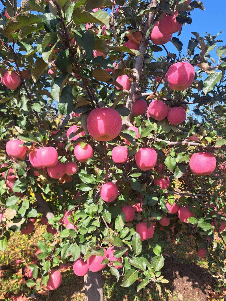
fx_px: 209
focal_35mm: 24
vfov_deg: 71.6
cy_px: 150
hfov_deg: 56.8
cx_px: 113
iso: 50
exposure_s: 1/507
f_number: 1.8
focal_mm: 5.23
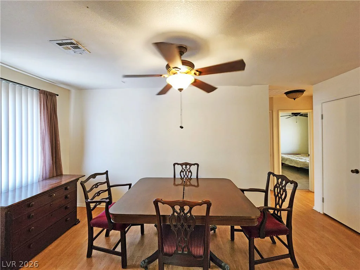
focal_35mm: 13
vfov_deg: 89.9
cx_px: 180
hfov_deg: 106.2
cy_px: 135
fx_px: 135
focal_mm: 2.2
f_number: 2.2
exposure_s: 1/60
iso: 250
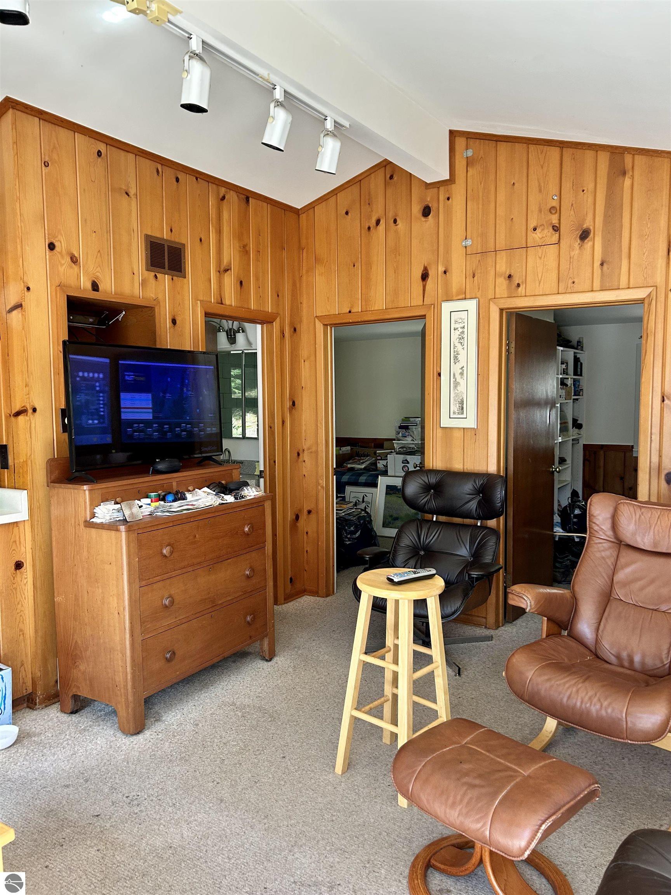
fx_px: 672
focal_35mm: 26
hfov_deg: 53.1
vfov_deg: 67.3
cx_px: 336
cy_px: 448
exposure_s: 1/121
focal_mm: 5.7
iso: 125
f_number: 1.5
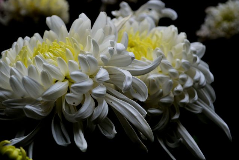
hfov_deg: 19.7
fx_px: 688
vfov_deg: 13.2
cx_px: 96
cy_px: 73
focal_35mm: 104
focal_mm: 55
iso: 100
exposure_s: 1/200
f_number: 5.6
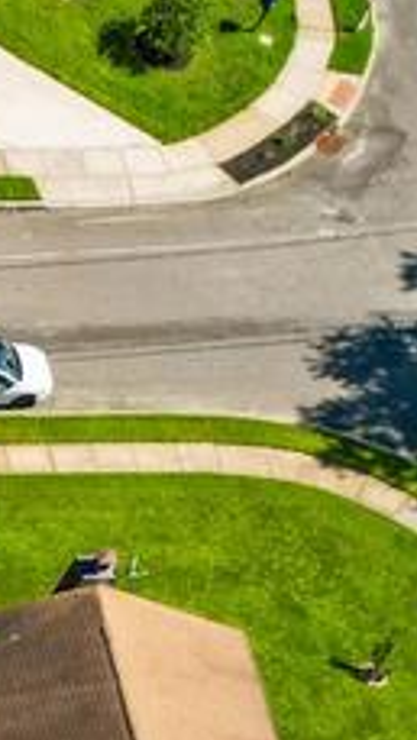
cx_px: -1131
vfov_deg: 16.2
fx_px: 2297
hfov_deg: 7.8
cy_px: 1221
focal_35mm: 117
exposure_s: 1/2500
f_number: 1.7
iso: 110
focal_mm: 6.72
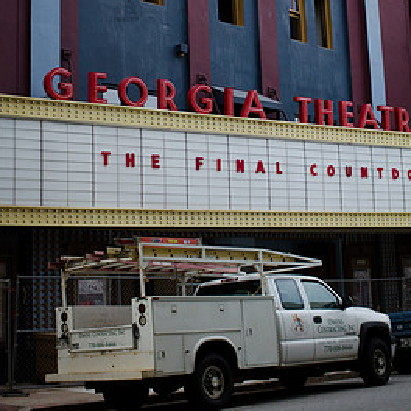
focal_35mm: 65
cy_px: 123
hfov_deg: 26.5
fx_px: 873
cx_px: 221
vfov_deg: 26.3
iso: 1000
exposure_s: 1/8000
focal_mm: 30
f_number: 2
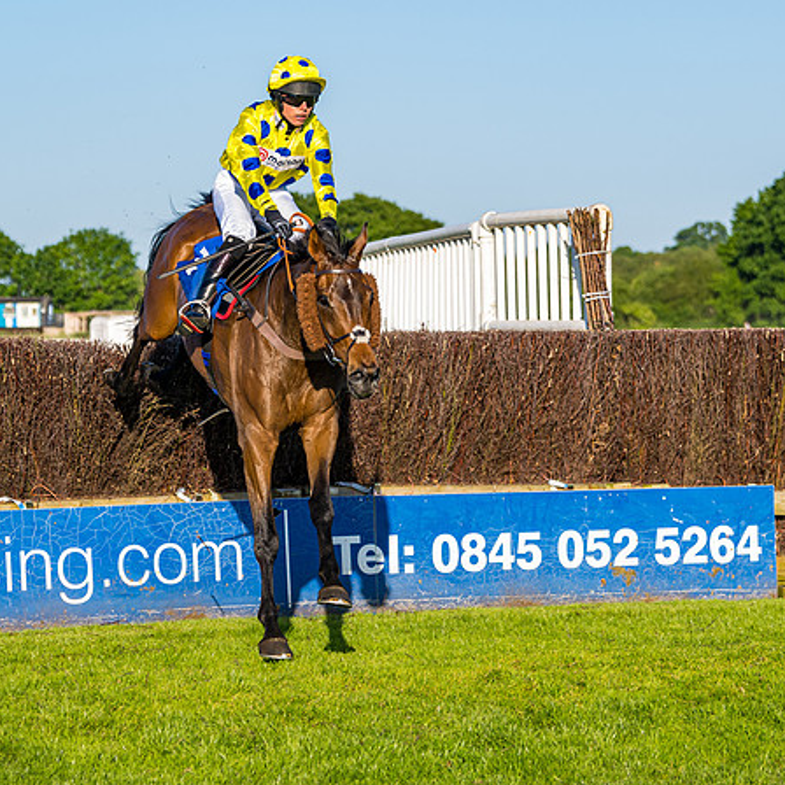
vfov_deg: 11.0
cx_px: 305
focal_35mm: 159
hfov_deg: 11.0
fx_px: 4079
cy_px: 332
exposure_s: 1/1250
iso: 200
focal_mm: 86
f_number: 4
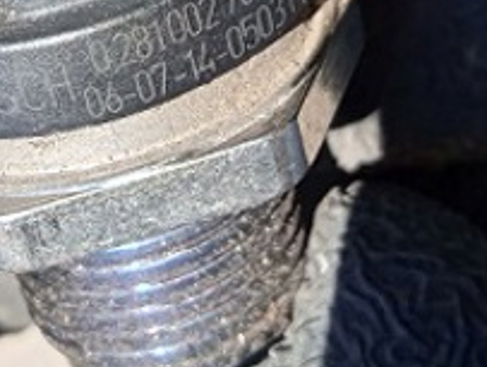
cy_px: 4
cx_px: 154
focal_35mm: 88
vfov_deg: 16.5
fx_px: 1240
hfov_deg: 22.1
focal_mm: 3.43
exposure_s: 1/341
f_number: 2.2
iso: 113
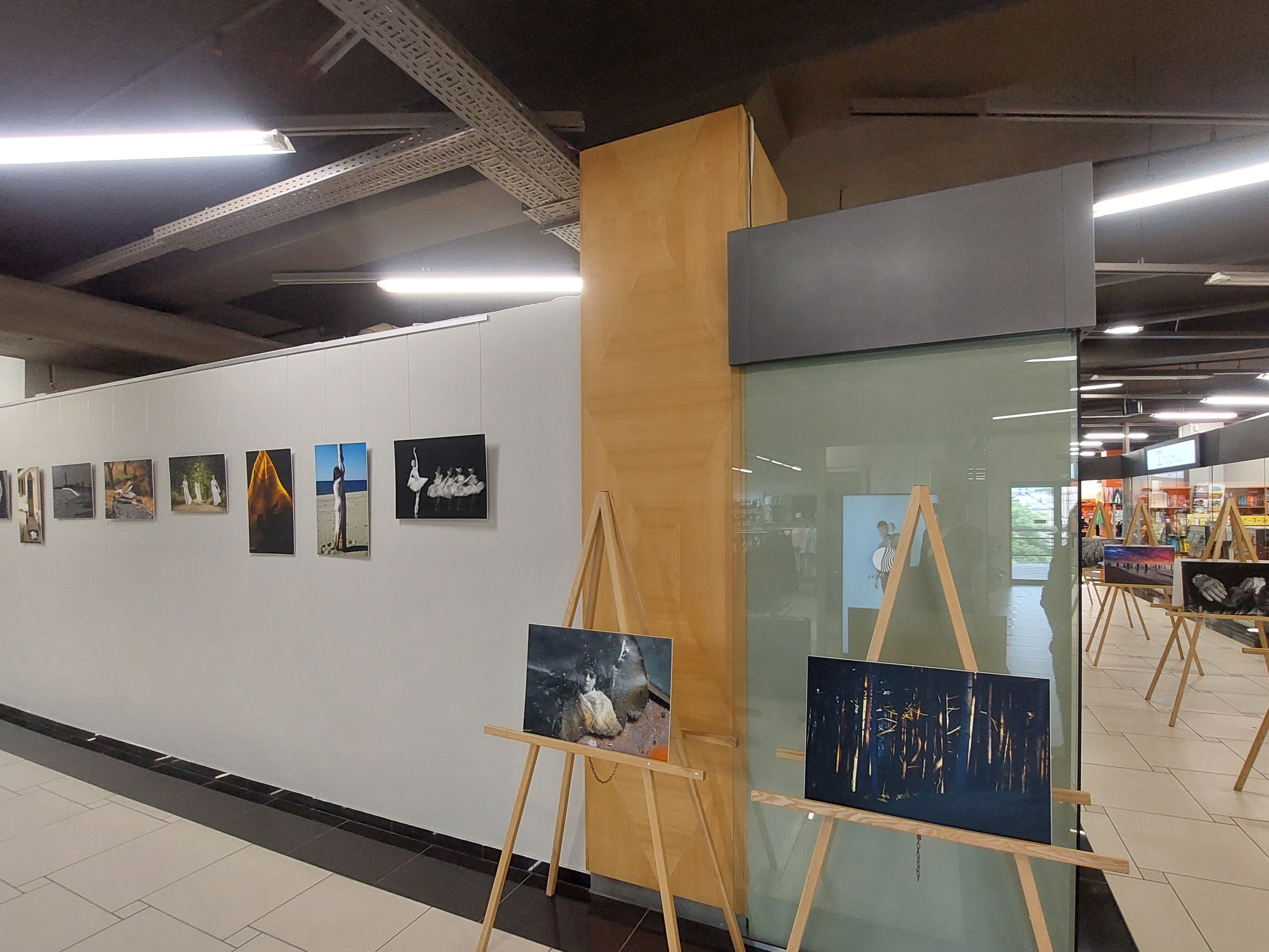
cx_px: 678
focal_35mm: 15
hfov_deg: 98.0
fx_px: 550
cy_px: 513
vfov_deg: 81.6
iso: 250
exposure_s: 1/50
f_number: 2.2
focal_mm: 1.74
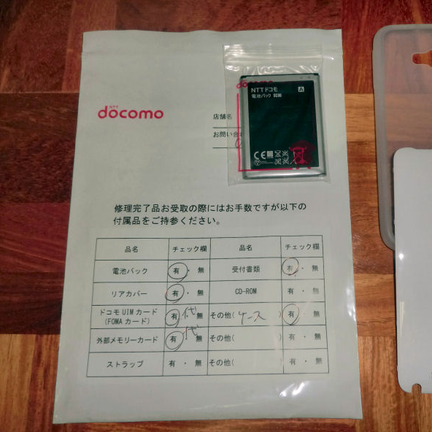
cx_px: 271
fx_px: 522
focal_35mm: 37
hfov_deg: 44.6
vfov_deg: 44.9
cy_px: 215
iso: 80
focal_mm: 5.64
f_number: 2.9
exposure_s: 1/60
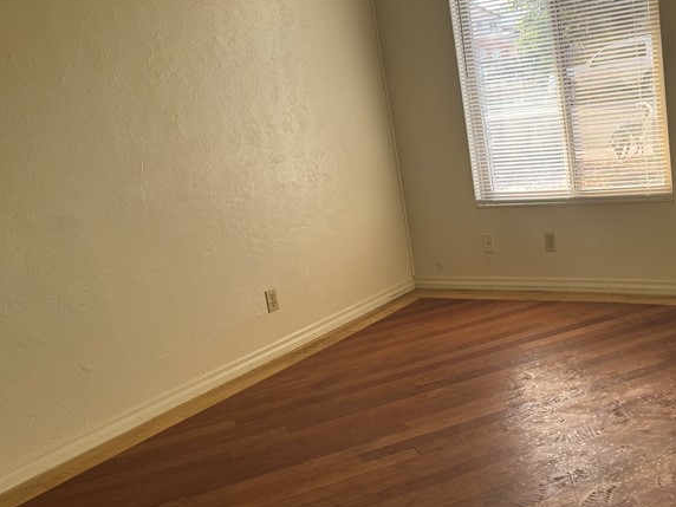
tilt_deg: -13.2
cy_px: 256
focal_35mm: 43
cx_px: 490
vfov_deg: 33.6
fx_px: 840
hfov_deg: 42.7
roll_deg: +7.4
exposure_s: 1/121
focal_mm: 6.76
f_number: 1.78
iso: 80
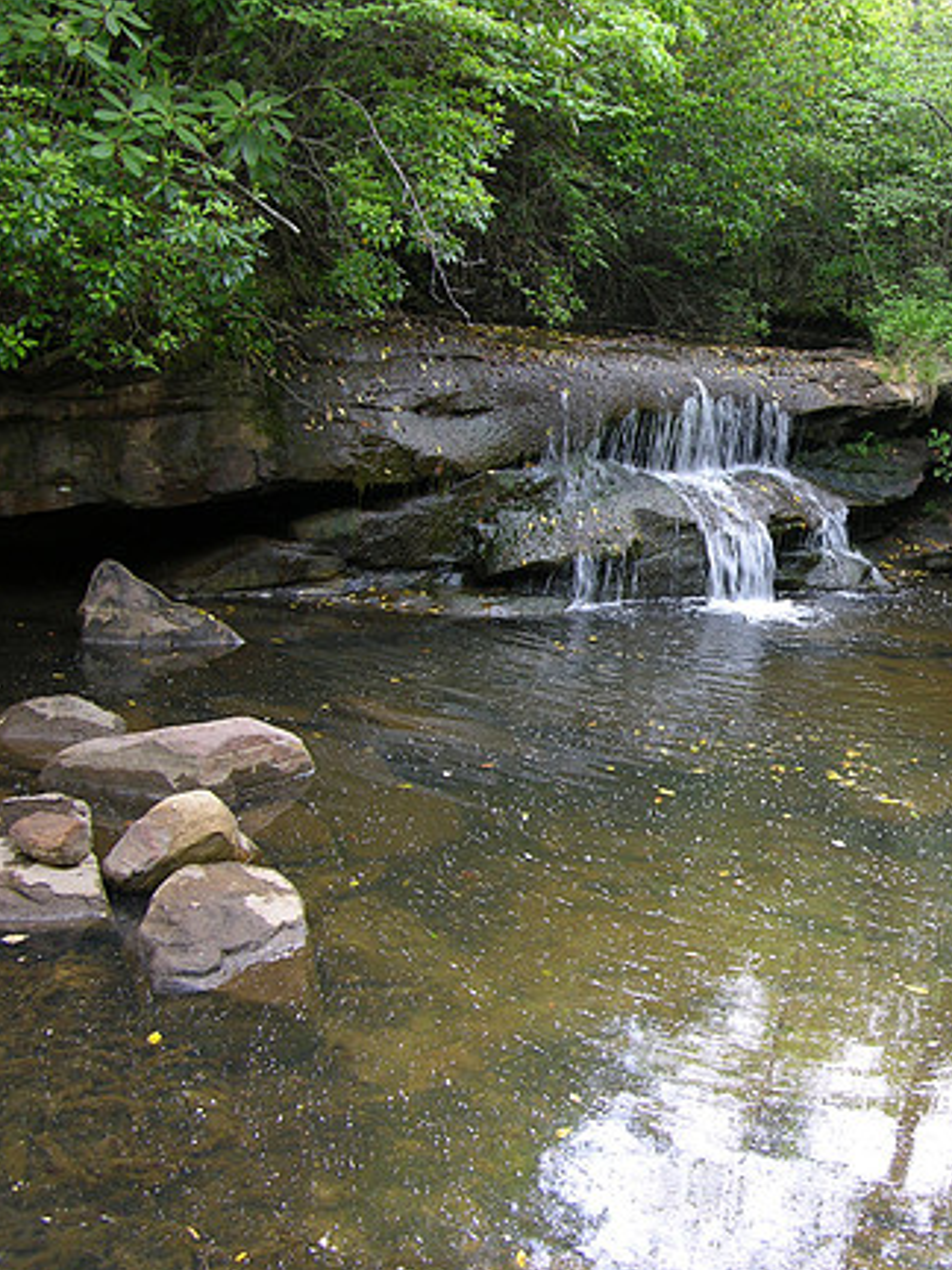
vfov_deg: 40.4
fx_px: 1723
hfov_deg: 29.7
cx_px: 837
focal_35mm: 47
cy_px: 636
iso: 50
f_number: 2.8
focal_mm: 8.9
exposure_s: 1/31.2
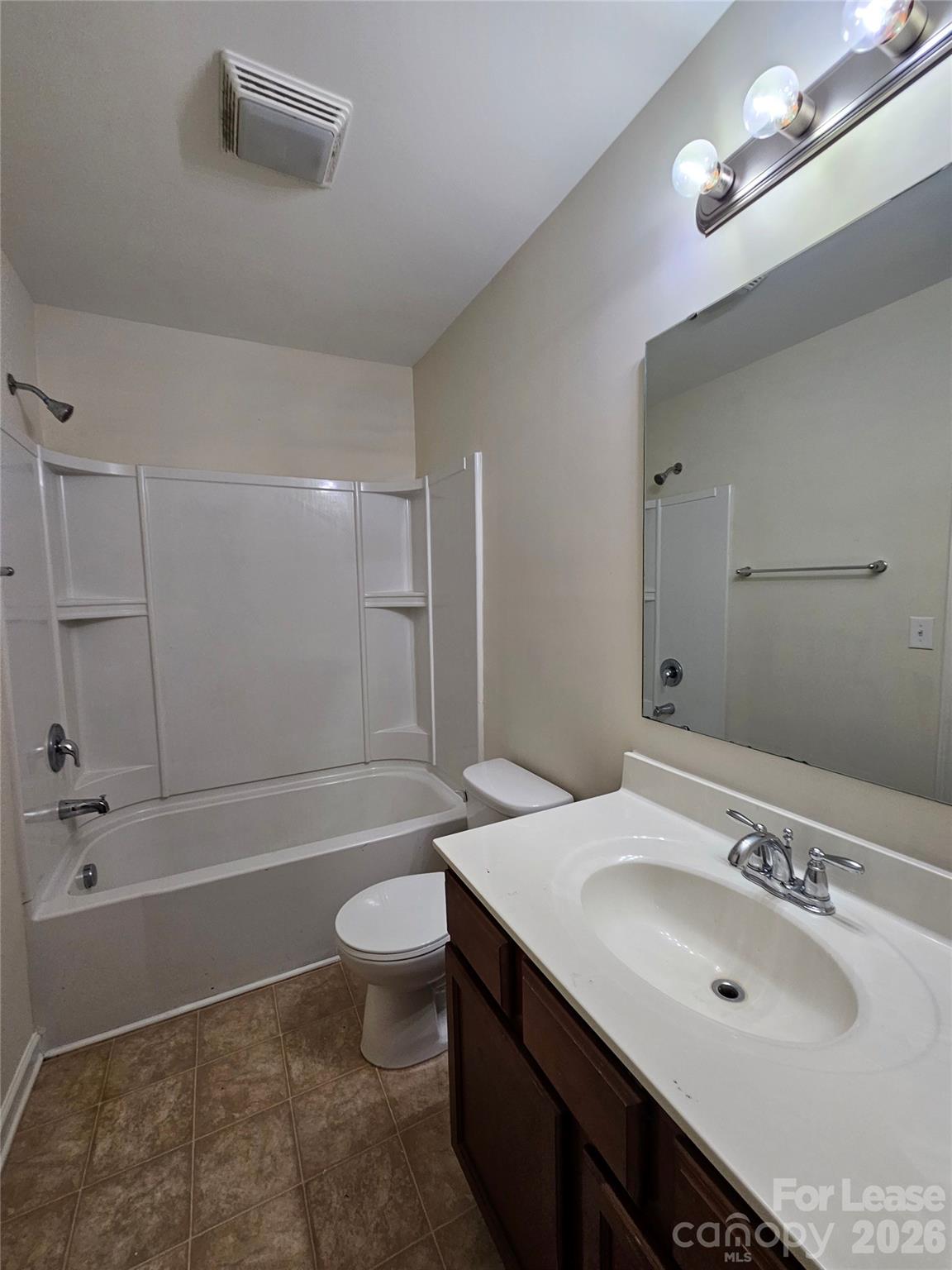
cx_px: 476
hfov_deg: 89.9
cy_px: 635
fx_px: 477
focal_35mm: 13
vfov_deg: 106.2
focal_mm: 2.2
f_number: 2.2
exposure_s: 1/60
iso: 125
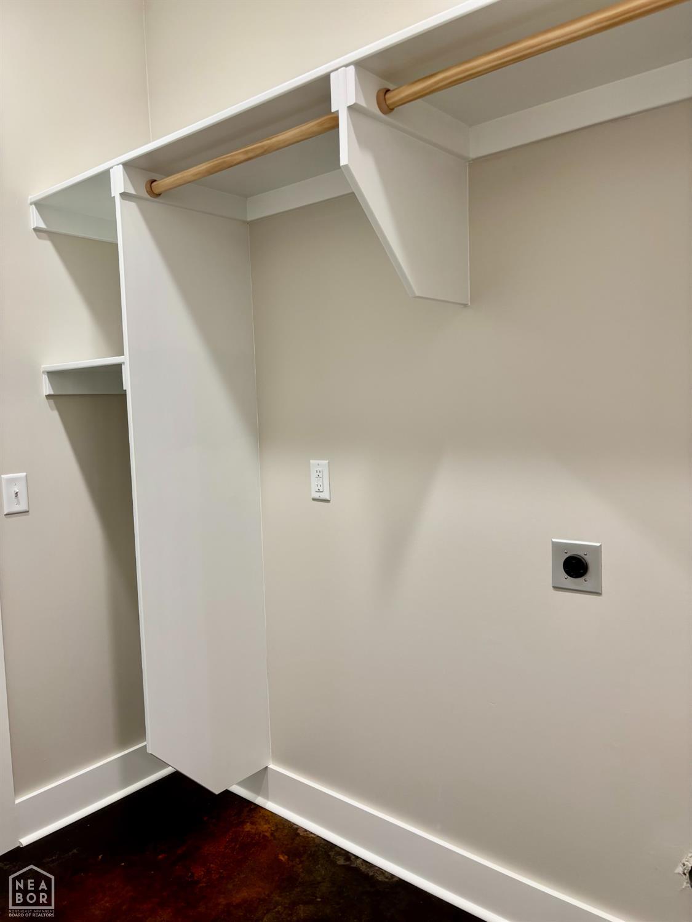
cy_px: 461
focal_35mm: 26
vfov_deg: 67.3
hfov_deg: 53.1
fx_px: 693
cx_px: 346
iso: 80
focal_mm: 5.96
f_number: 1.6
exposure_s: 1/60
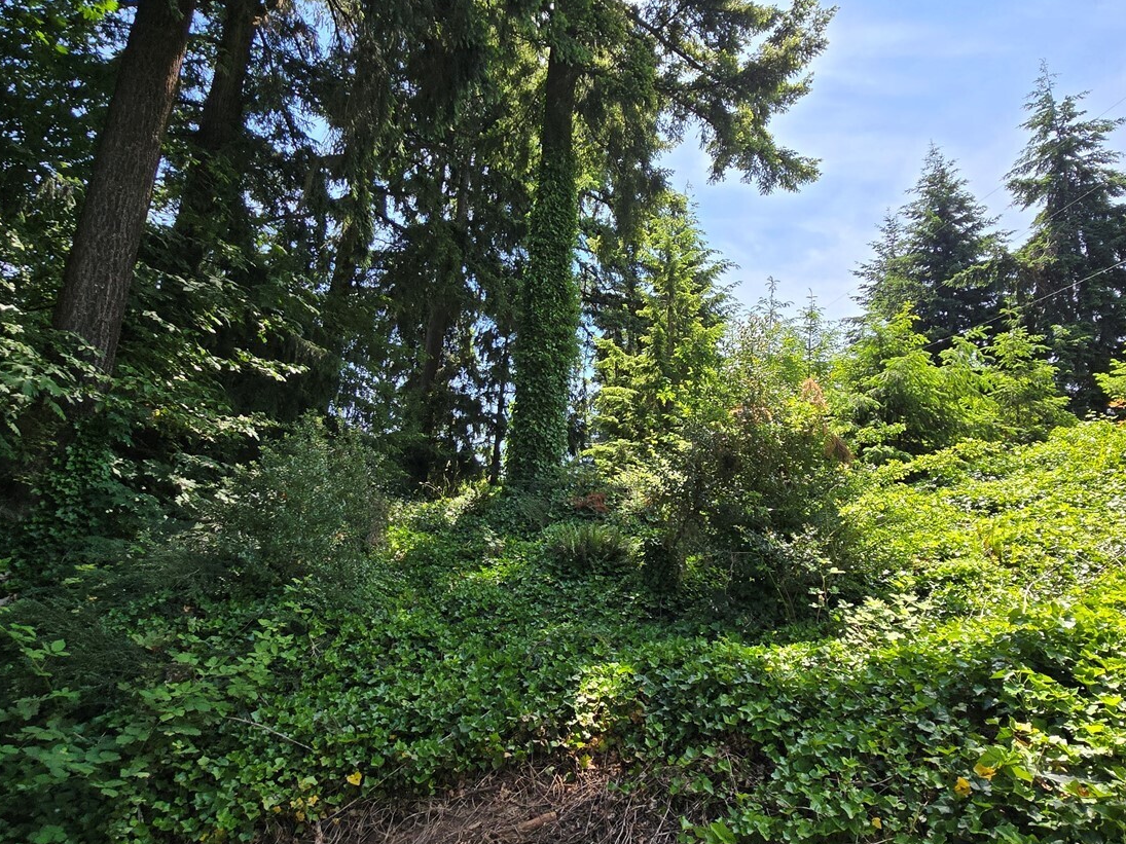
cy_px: 411
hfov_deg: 84.6
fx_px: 618
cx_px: 600
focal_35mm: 19
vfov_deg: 68.7
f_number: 2.2
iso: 50
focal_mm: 2.2
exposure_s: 1/878
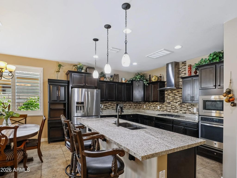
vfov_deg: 71.6
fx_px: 123
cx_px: 118
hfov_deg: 87.7
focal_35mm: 18
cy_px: 89
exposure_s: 1/5
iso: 100
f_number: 10
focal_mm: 9
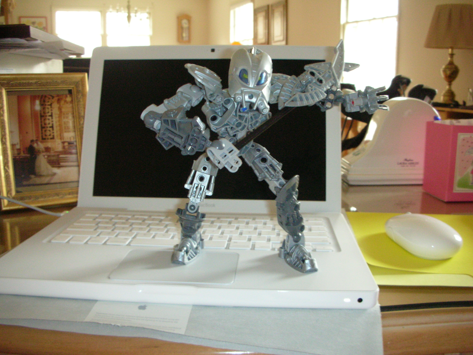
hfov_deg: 52.6
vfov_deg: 40.7
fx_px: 478
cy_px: 178
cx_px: 236
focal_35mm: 35
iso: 200
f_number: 3
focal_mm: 5.8
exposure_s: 1/9.1
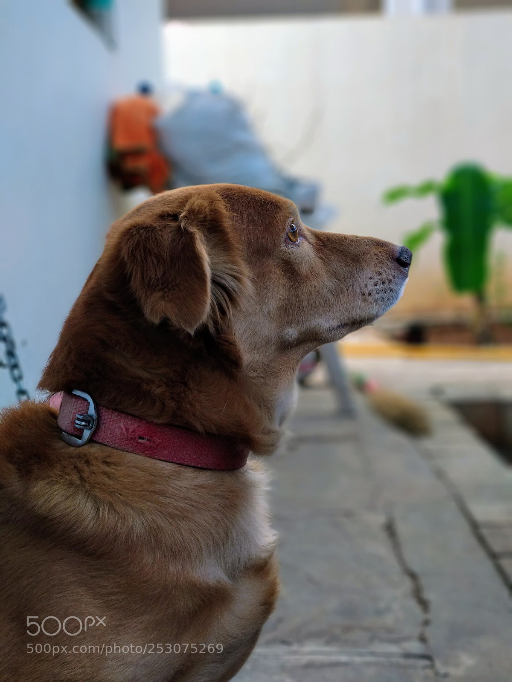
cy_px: 341
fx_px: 1025
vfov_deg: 36.8
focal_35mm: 52
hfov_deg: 28.0
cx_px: 256
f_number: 2.6
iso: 250
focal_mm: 5.99
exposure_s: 1/100
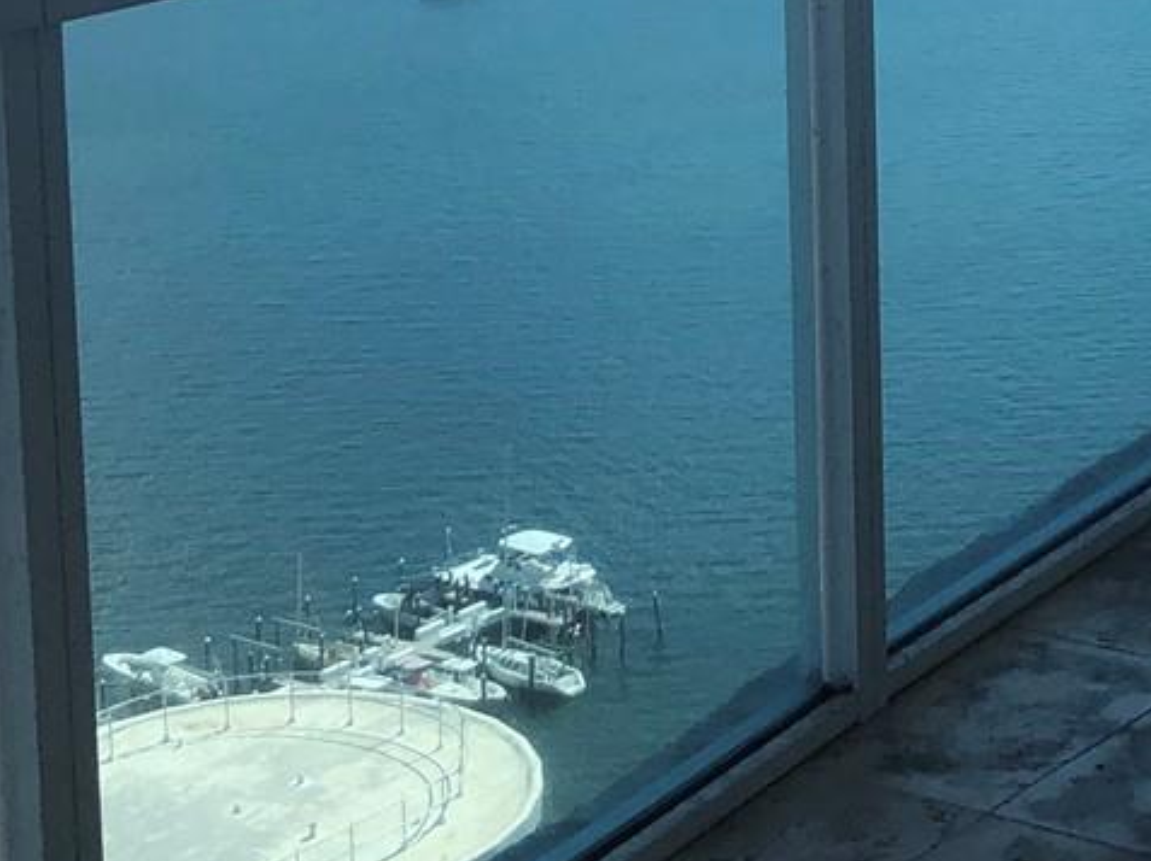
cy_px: -162
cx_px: 1173
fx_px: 3123
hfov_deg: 20.2
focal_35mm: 94
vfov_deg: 15.2
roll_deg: -0.6
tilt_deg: -7.9
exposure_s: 1/2703
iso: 20
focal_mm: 3.99
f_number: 1.8
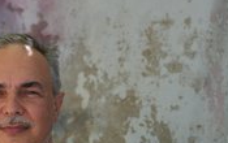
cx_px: -16
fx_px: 753
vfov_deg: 10.7
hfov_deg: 16.7
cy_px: 166
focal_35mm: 121
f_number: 4
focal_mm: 52
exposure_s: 1/250
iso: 100
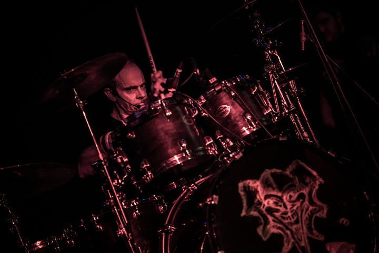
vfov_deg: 11.8
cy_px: 126
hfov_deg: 17.6
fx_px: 1222
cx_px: 190
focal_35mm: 116
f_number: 2.8
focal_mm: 116
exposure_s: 1/100
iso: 3200
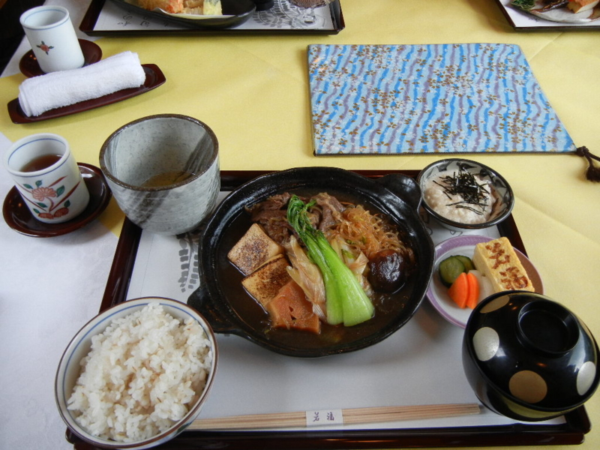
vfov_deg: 46.8
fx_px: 520
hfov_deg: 60.0
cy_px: 225
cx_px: 300
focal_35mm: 30
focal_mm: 5.4
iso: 202
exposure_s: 1/30
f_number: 3.5
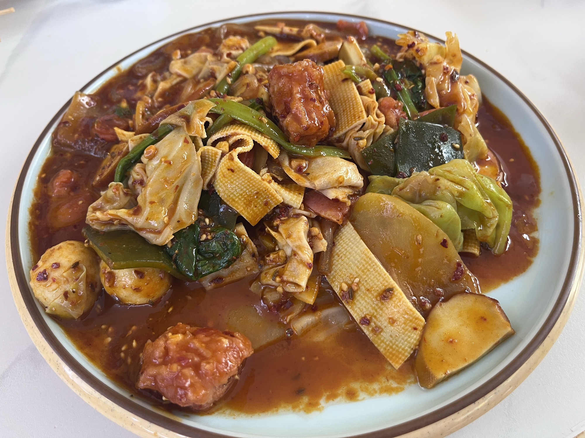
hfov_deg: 67.3
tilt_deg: -53.5
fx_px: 439
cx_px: 292
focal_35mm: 26
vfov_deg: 53.1
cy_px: 219
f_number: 1.6
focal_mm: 5.1
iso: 125
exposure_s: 1/78
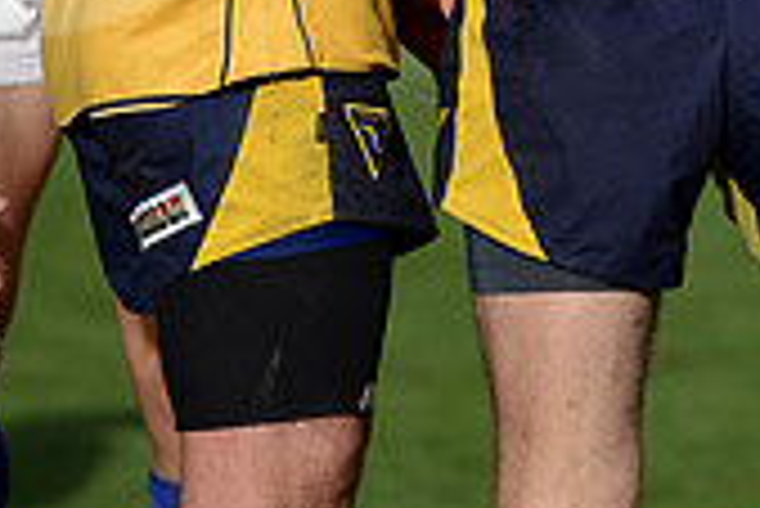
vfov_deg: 2.1
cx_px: 773
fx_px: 14156
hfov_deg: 3.1
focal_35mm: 670
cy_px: -281
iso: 250
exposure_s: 1/2000
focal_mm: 195
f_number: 2.8
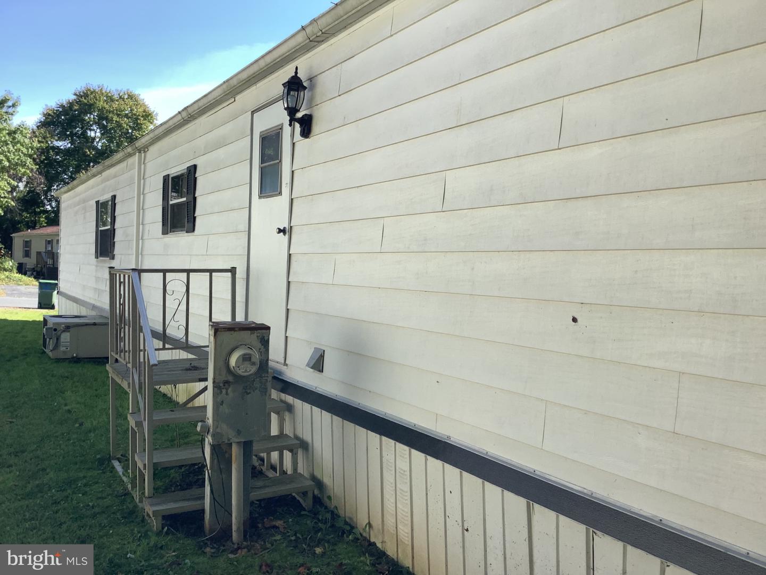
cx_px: 383
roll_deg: -2.5
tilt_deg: -2.0
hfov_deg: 58.4
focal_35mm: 31
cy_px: 288
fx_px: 686
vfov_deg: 45.4
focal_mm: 3.3
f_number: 2.4
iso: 25
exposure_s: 1/491
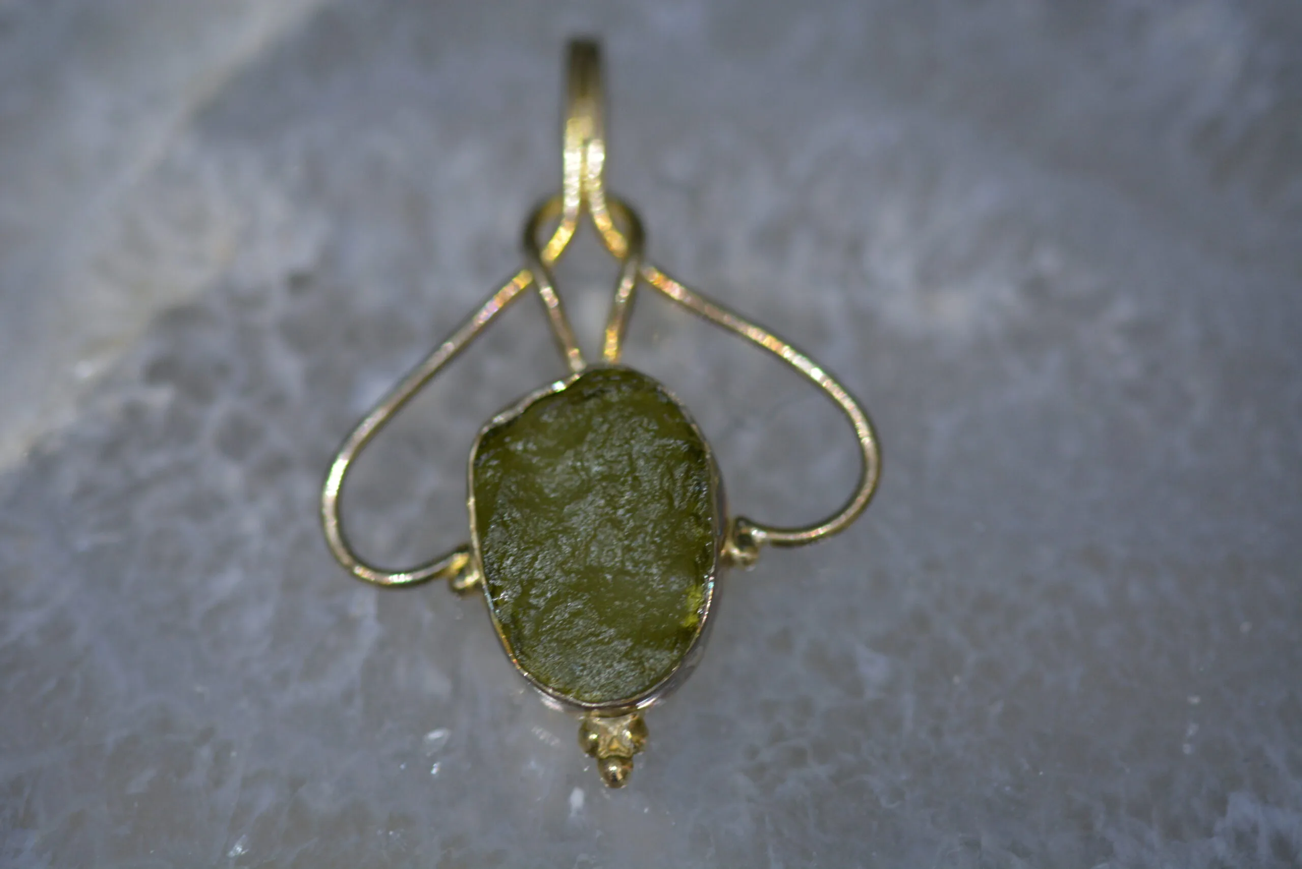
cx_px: 651
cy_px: 434
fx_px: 5697
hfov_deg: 13.0
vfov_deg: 8.7
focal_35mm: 158
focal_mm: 105
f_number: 3.8
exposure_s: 1/100
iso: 800
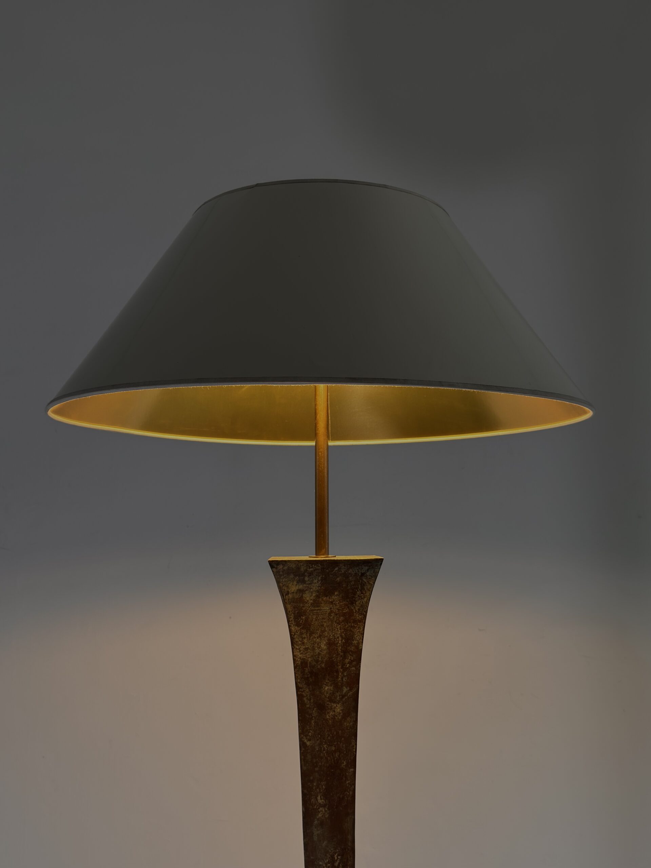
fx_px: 878
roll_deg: +0.6
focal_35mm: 35
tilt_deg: +7.9
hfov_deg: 40.7
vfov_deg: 52.6
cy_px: 434
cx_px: 326
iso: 80
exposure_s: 1/50
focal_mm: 6.76
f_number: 1.78
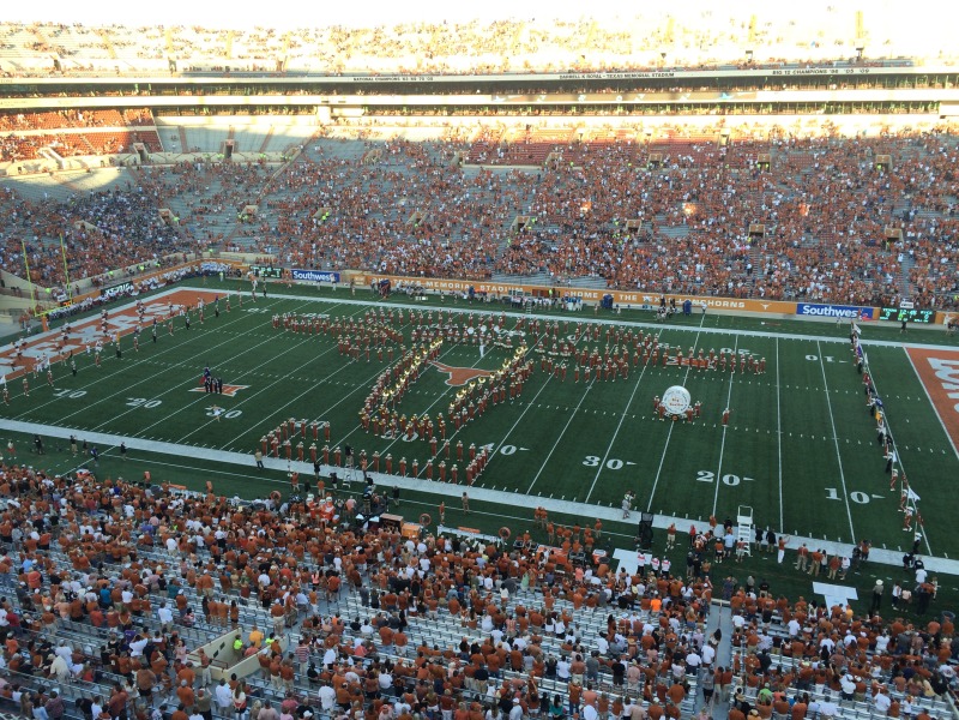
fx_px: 803
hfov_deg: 61.7
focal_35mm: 29
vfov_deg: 48.2
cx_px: 480
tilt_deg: -19.9
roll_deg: +1.0
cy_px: 360
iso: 32
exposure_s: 1/272
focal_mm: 4.15
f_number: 2.2
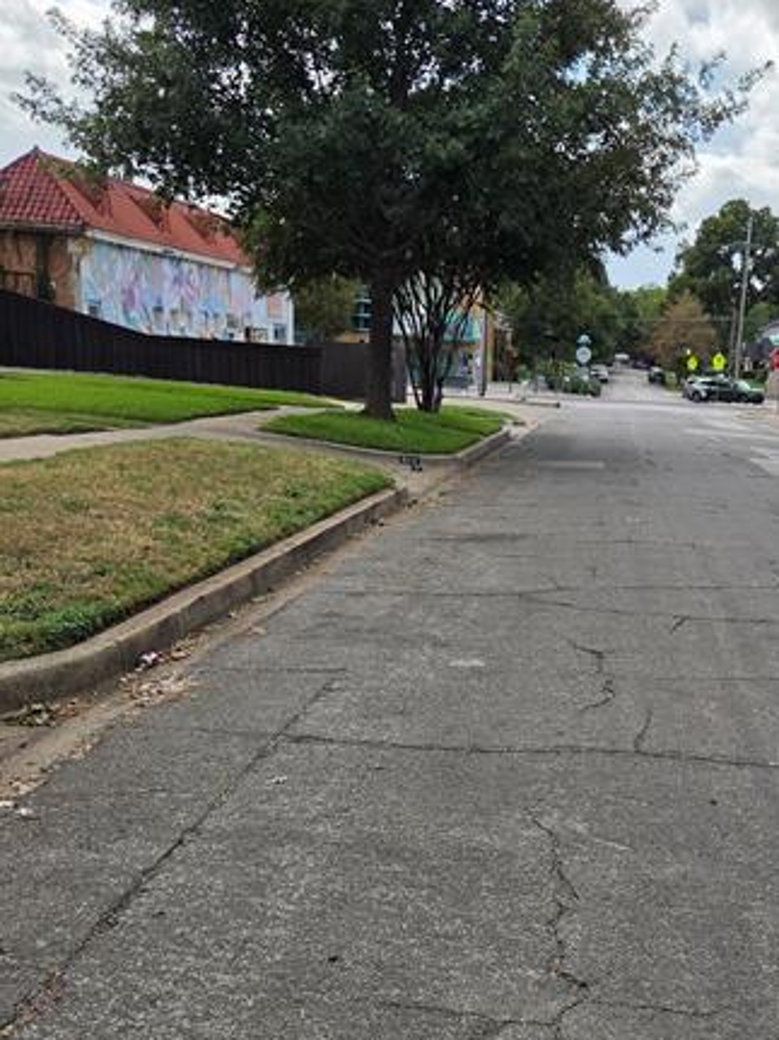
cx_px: 615
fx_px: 1231
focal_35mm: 41
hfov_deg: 34.1
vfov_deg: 44.8
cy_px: 729
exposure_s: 1/5002
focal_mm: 5.4
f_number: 1.8
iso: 80
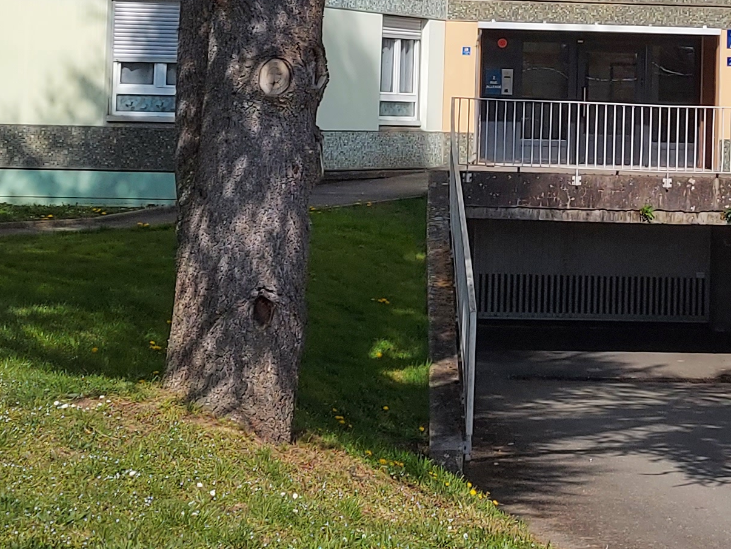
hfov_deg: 21.0
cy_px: 24
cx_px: 605
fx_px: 1943
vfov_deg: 15.8
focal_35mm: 92
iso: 32
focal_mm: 5.23
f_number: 1.8
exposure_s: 1/1509
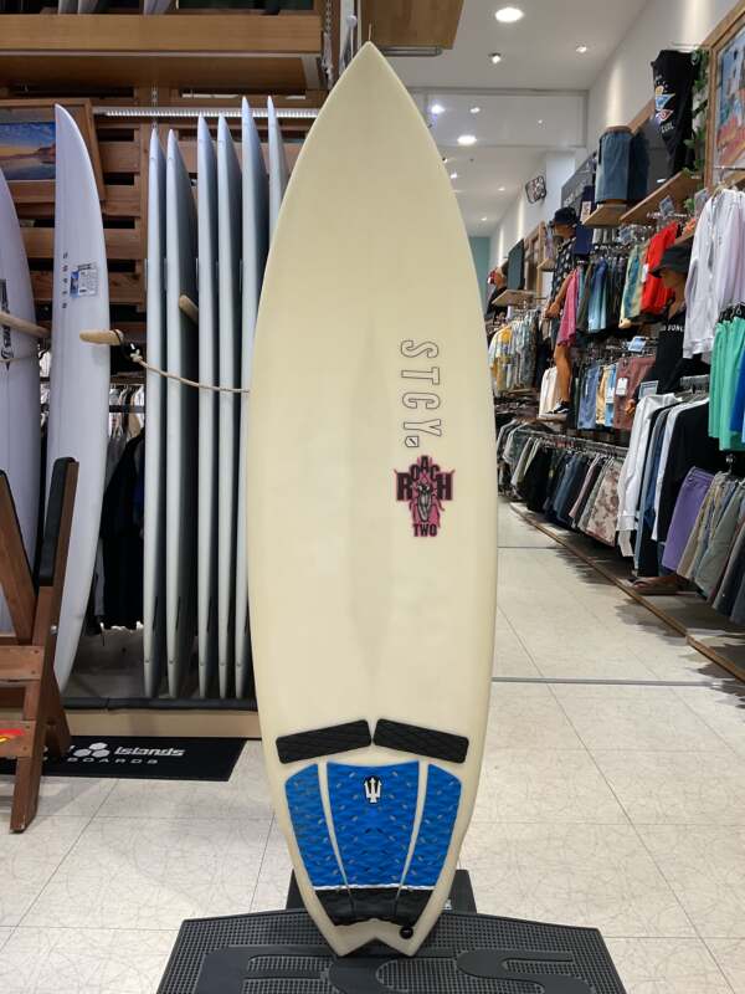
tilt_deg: -6.9
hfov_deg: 48.2
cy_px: 497
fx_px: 832
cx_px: 372
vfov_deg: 61.7
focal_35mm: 29
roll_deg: +0.1
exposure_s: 1/120
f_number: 1.8
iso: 50
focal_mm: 3
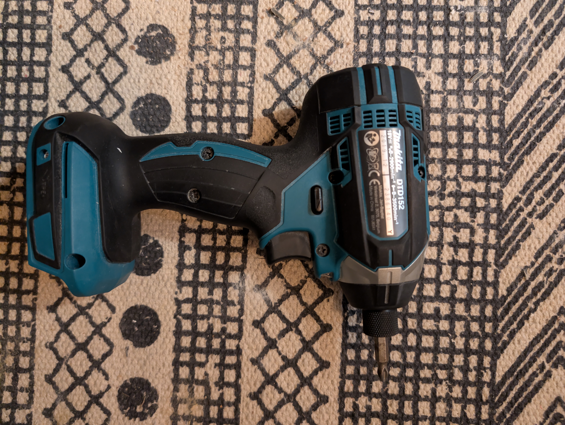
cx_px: 282
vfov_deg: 56.9
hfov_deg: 71.5
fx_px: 392
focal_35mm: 24
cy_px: 212
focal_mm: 6.9
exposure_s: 1/33.3
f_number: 1.68
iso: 643
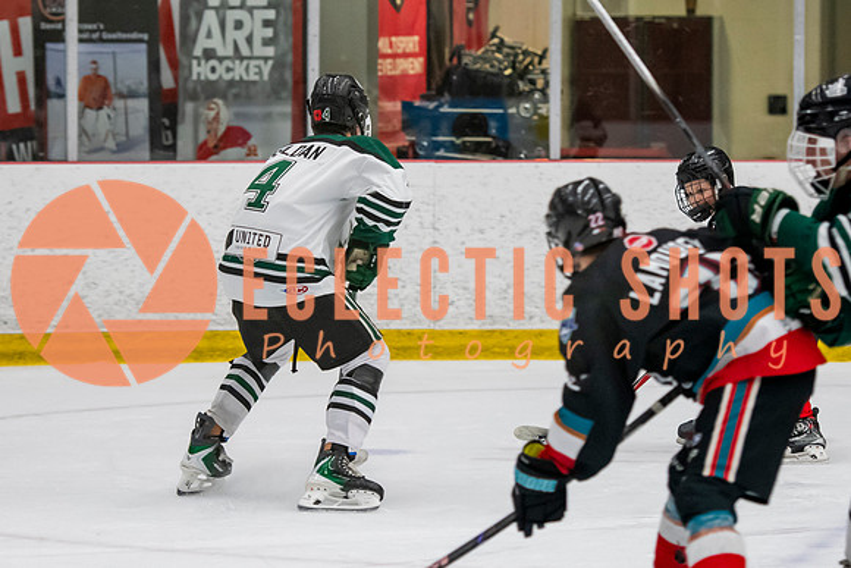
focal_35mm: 222
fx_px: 5251
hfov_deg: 9.3
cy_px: 255
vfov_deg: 6.2
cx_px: 392
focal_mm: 110
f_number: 3.2
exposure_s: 1/640
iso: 2000
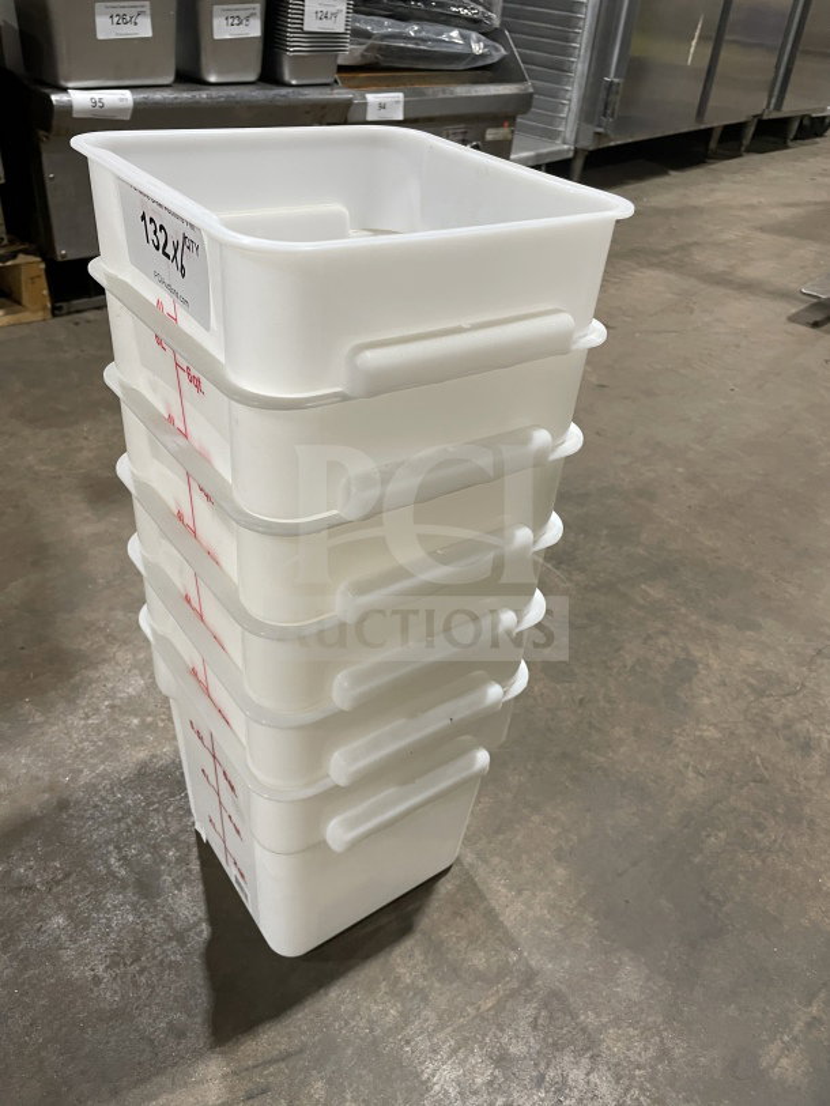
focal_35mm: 26
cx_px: 415
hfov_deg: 53.1
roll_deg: -4.9
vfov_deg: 67.3
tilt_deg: -34.7
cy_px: 553
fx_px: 831
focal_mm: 4.2
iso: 125
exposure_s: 1/60
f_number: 1.6
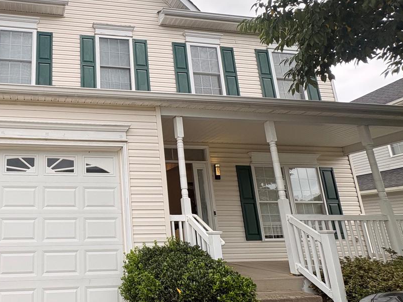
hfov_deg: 62.7
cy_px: 164
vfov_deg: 54.8
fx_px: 291
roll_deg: +0.7
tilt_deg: +12.9
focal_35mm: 25
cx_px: 73
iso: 40
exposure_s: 1/352
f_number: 2.2
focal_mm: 2.22
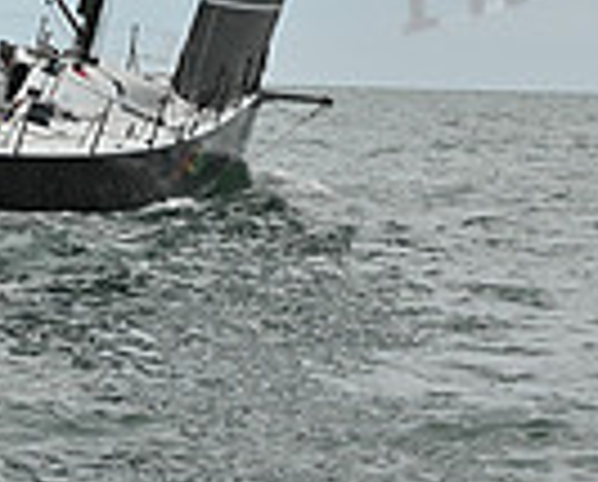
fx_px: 5073
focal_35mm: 286
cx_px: 164
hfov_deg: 6.7
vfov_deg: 5.2
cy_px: -712
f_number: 8
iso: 320
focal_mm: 70
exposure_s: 1/1250
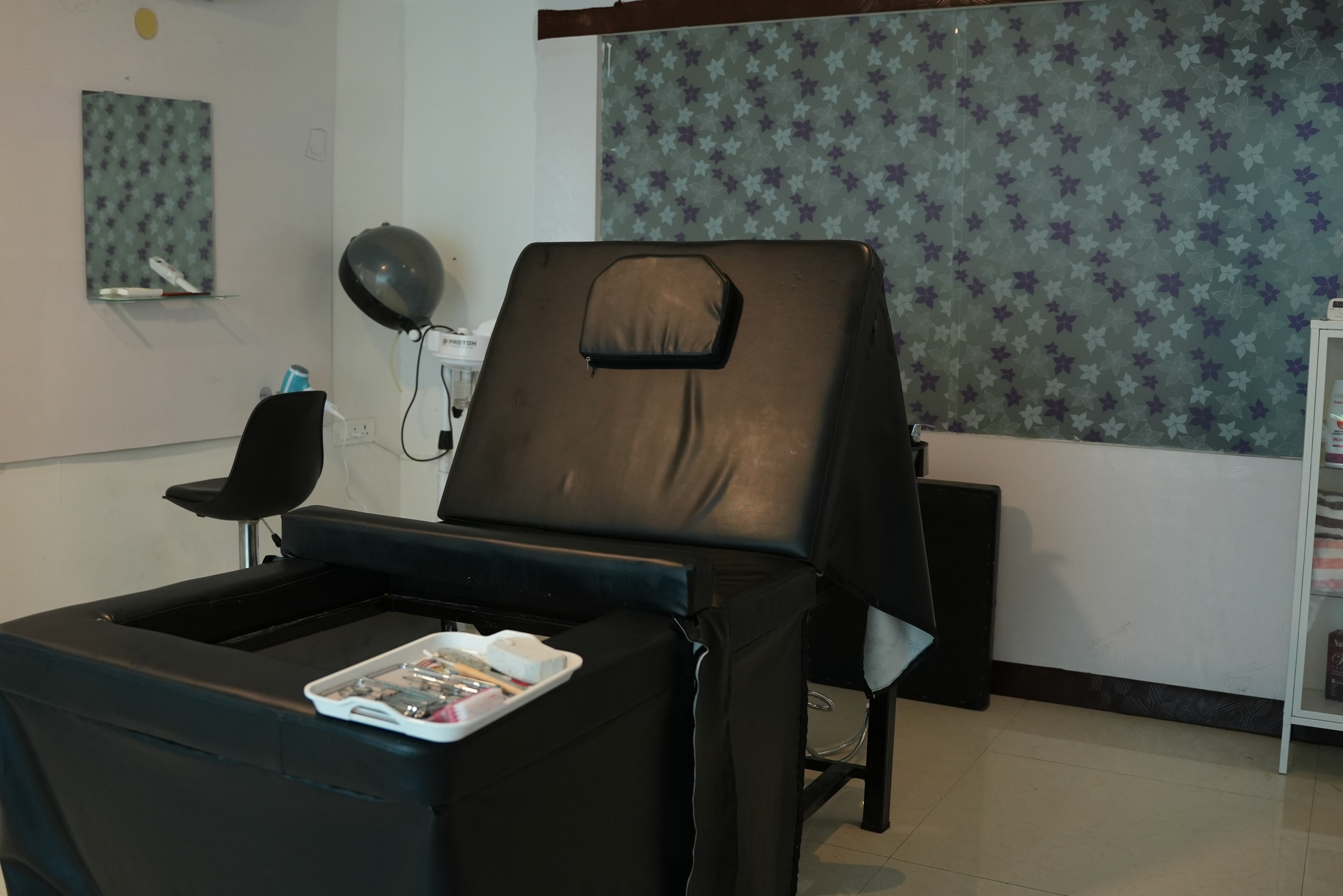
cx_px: 557
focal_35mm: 36
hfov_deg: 52.9
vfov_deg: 36.8
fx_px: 1343
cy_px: 398
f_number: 2.8
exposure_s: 1/160
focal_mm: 24
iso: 1600
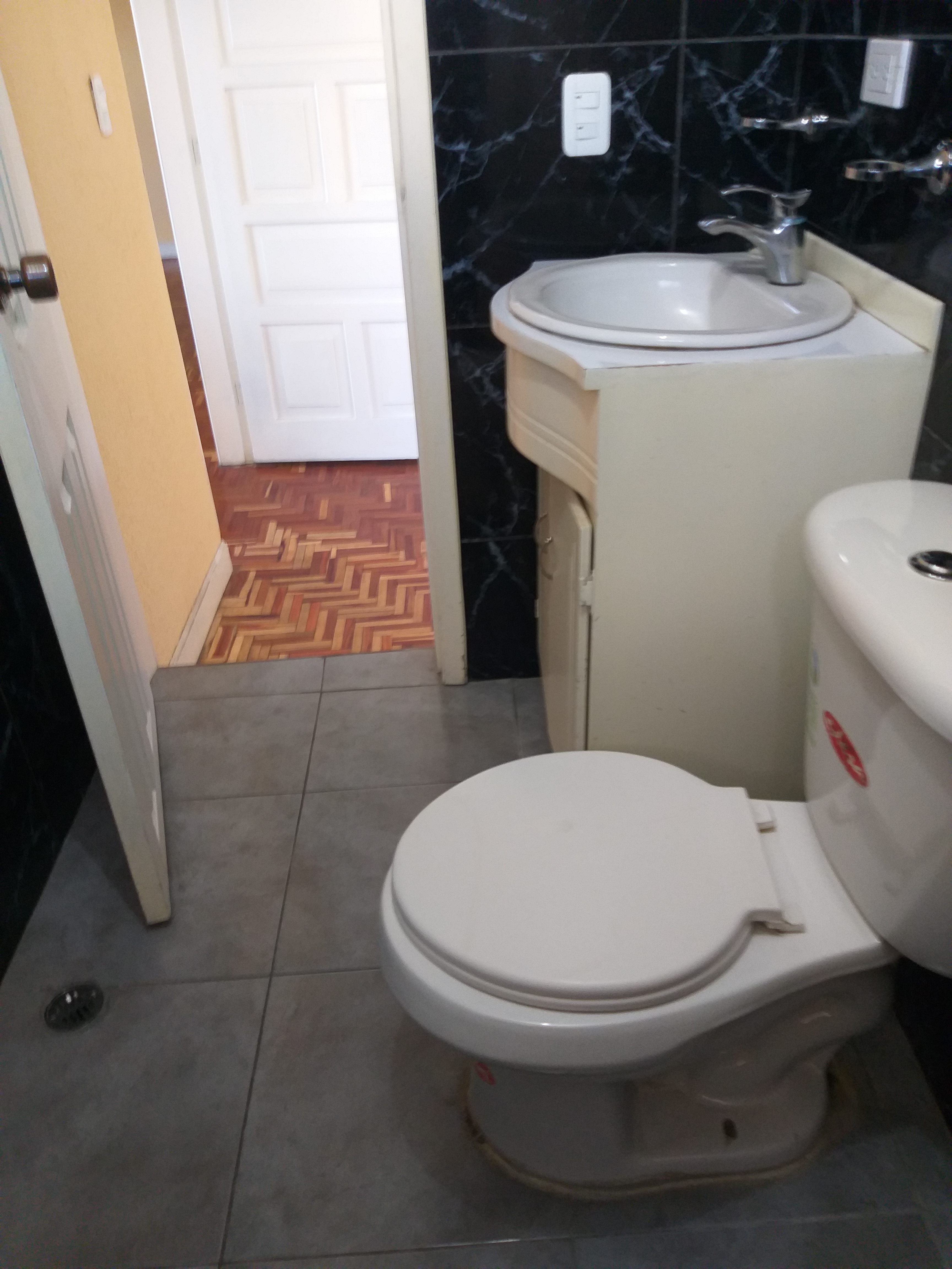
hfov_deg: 53.1
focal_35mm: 26
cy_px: 634
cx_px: 476
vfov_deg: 67.3
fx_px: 953
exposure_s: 1/30
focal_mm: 3.93
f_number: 1.7
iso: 125
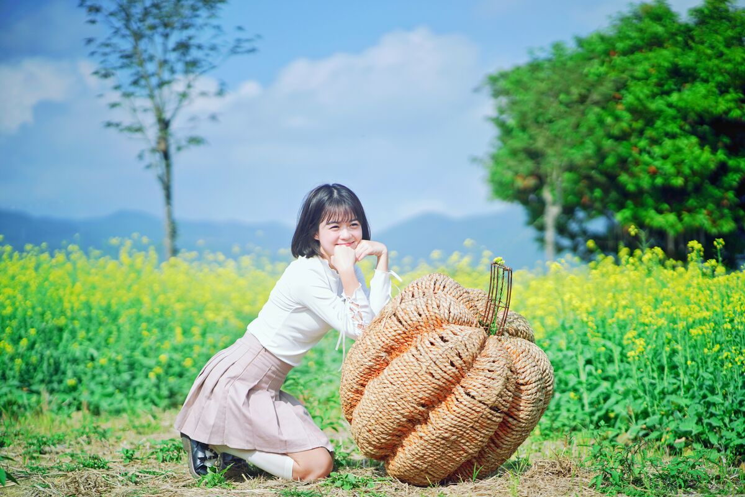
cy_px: 248
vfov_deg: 16.1
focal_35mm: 85
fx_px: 1759
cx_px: 372
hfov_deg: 23.9
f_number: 1.8
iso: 100
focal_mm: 85
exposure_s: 1/6400
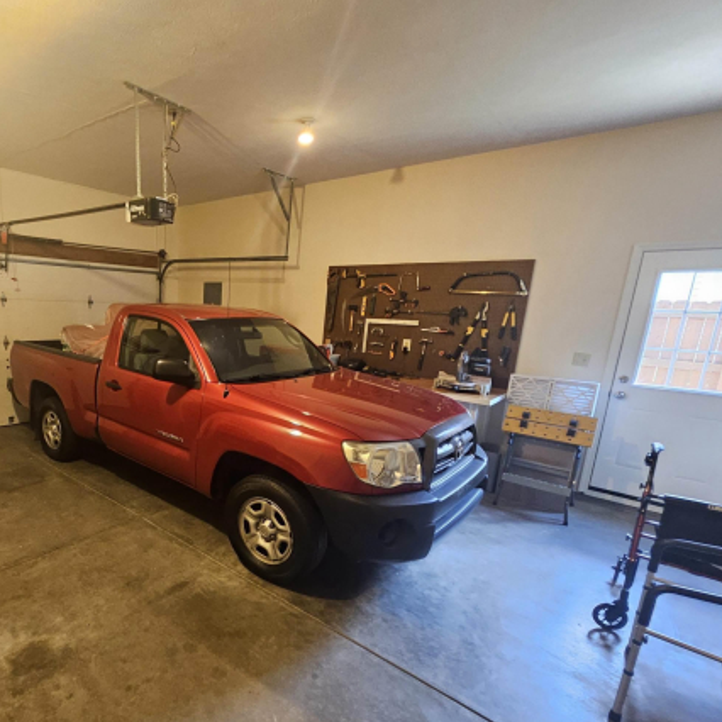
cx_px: 213
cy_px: 400
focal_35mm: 18
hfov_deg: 76.8
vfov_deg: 80.4
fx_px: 425
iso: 320
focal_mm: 1.74
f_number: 2.2
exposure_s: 1/30
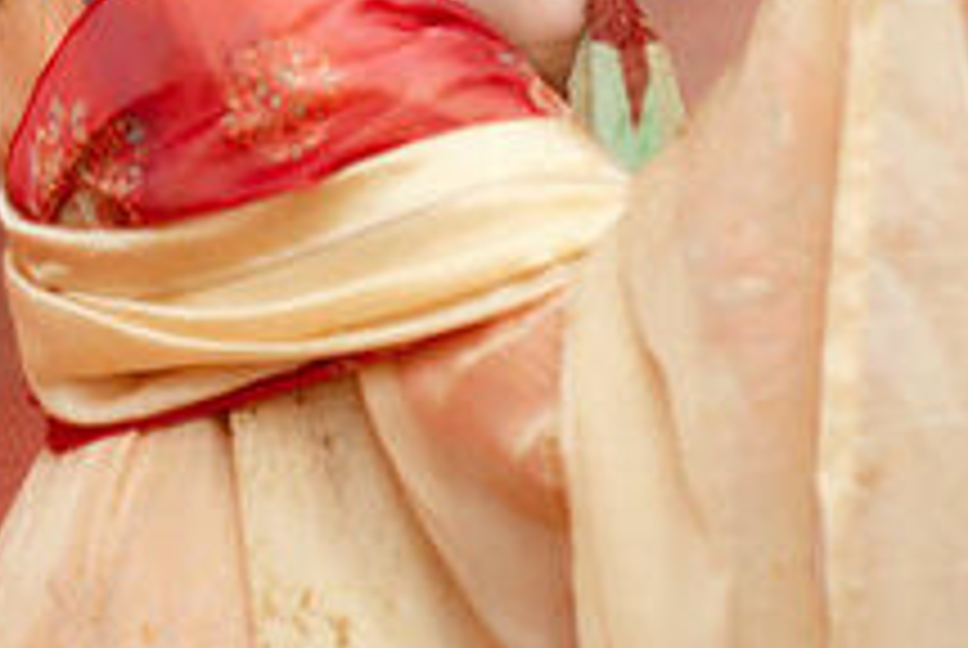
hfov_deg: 8.5
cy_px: -40
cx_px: -117
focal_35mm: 239
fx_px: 6435
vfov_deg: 5.7
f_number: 2.8
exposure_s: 1/160
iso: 100
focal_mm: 50
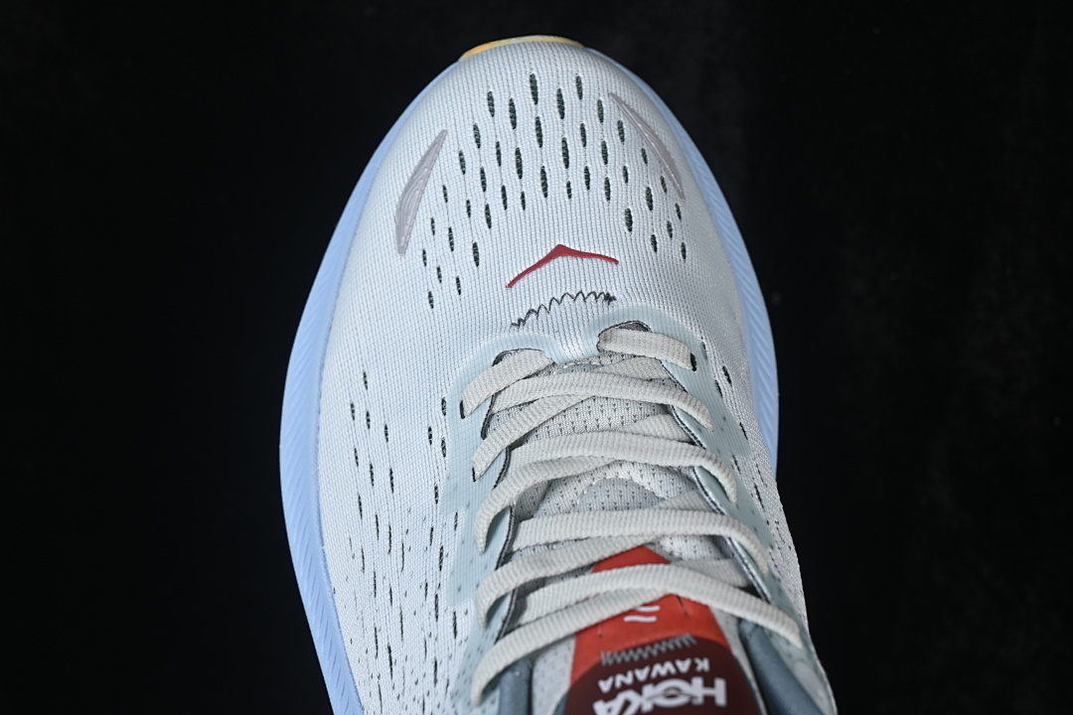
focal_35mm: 75
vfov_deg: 18.2
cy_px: 358
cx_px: 536
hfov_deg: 27.0
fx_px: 2235
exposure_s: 1/80
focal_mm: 50
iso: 160
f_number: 7.1
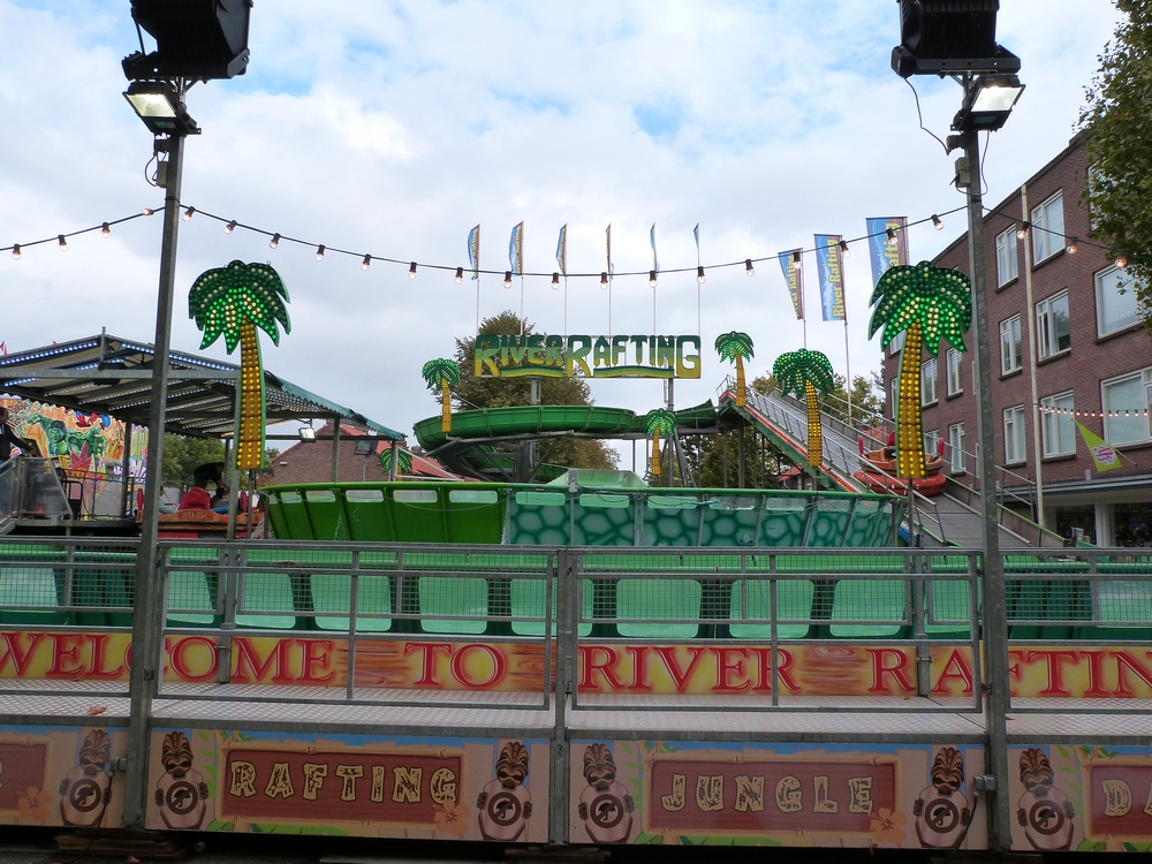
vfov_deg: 54.9
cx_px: 576
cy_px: 432
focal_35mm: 25
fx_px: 832
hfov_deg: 69.4
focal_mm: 4.5
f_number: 5.6
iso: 160
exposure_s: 1/250
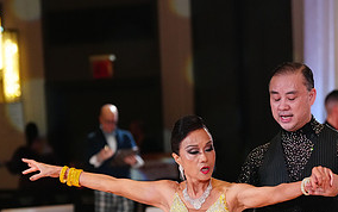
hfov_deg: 10.1
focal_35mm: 208
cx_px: 209
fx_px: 1918
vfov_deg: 6.3
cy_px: 260
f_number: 3.2
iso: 3200
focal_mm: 100
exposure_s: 1/640
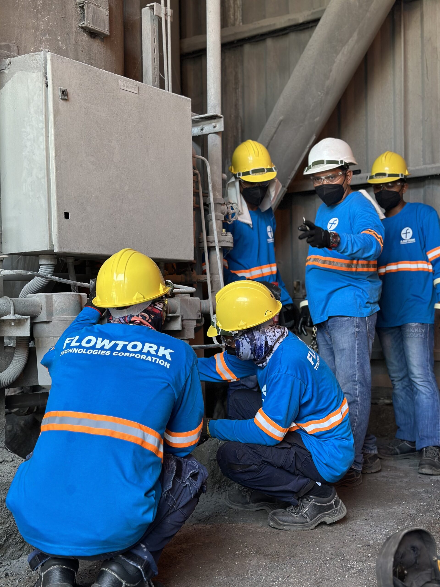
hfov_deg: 30.3
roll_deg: +0.1
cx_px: 220
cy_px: 294
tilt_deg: +2.8
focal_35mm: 48
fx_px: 813
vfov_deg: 39.7
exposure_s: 1/120
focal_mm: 6.86
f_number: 1.78
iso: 100
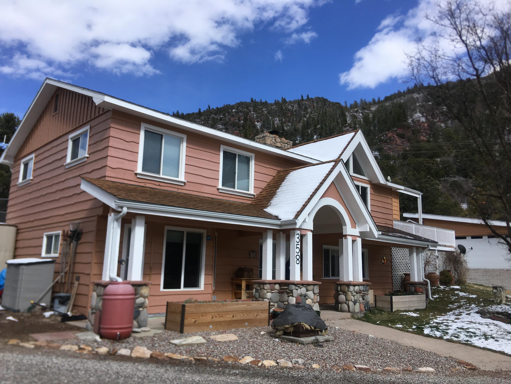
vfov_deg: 48.2
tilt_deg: +12.3
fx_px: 428
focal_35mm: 29
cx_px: 256
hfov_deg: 61.7
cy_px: 192
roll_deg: -1.5
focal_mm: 4.15
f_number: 2.2
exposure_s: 1/1570
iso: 25
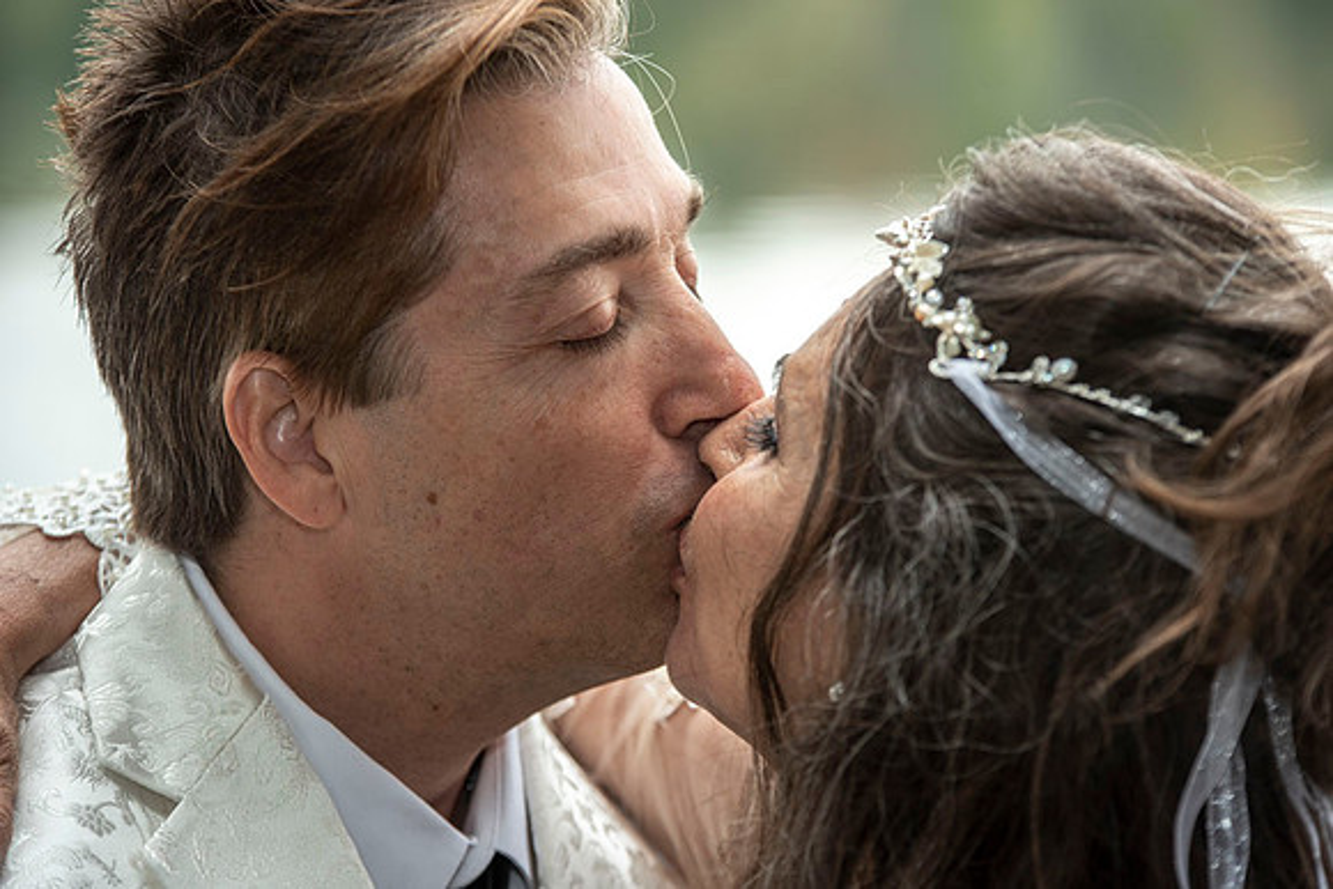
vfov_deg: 7.4
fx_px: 6851
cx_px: 666
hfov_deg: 11.1
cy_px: 444
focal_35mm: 185
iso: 160
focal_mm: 185
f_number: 5
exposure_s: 1/200
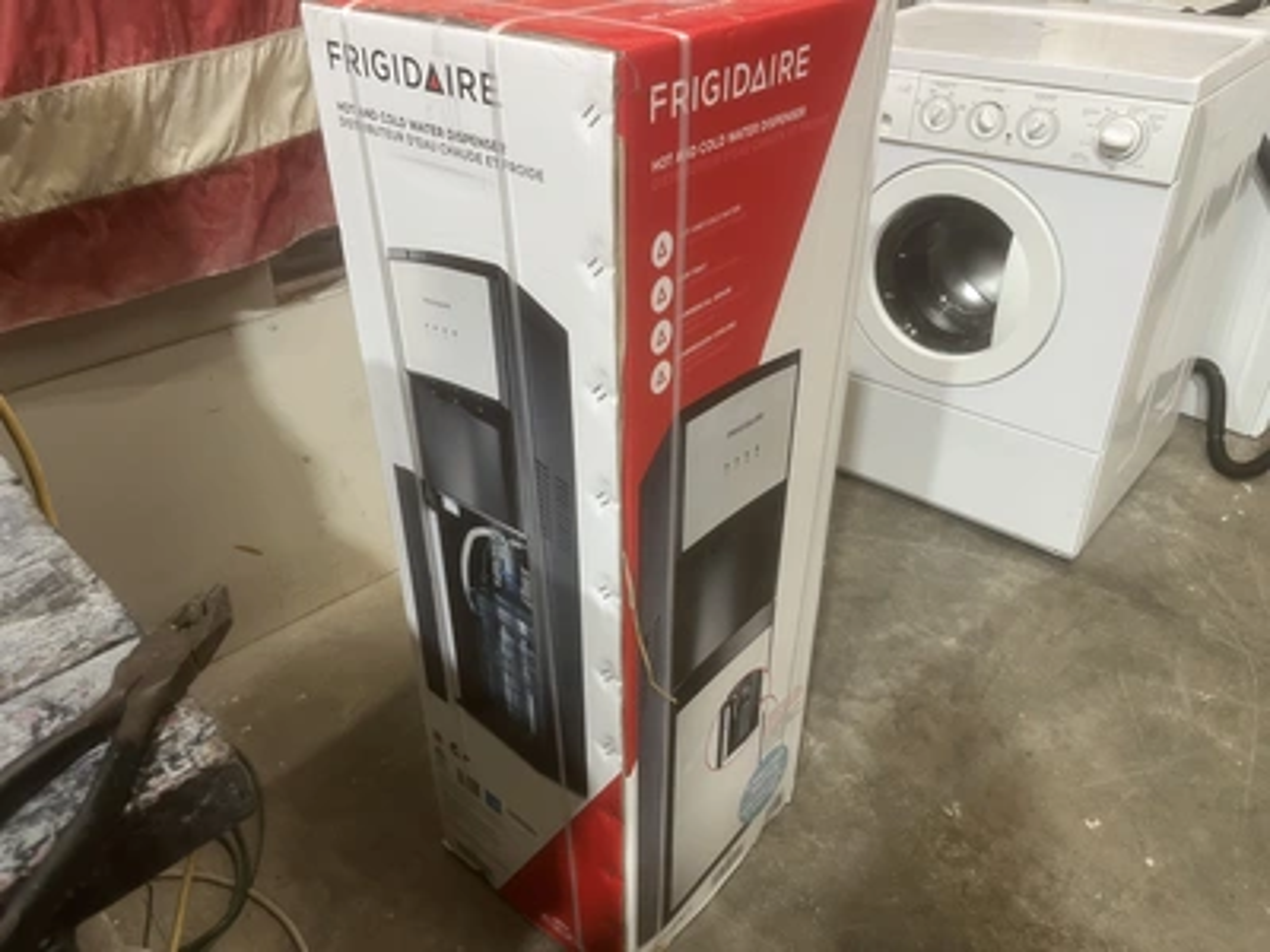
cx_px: 635
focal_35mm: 26
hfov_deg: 67.3
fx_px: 954
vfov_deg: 53.1
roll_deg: +2.8
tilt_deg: -32.6
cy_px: 476
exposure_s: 1/60
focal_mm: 5.1
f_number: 1.6
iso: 100
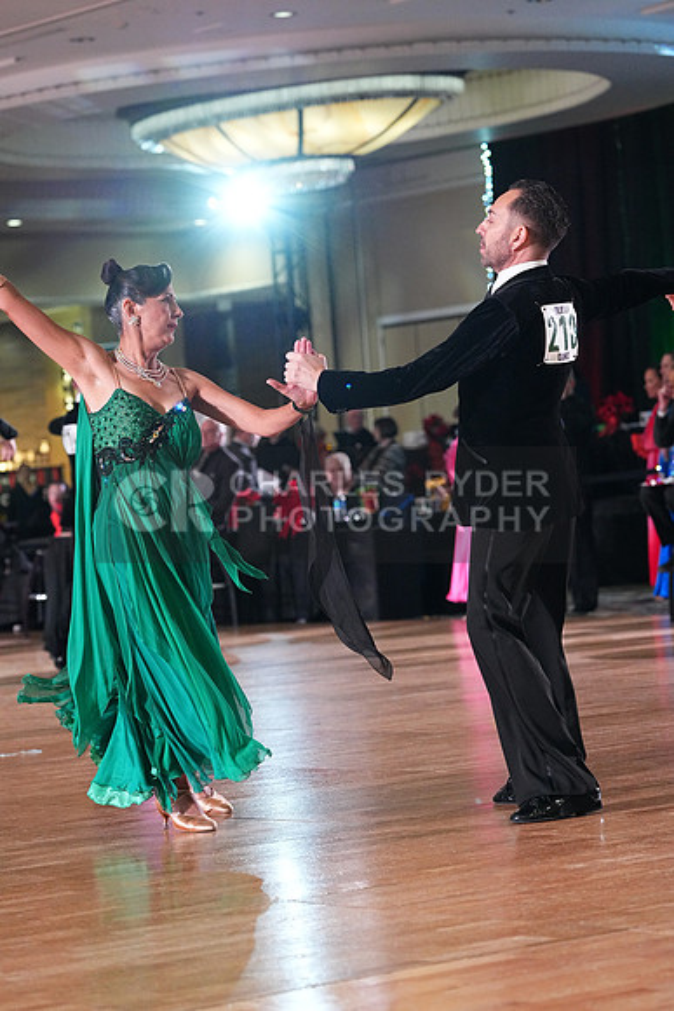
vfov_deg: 17.9
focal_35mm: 114
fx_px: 3199
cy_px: 506
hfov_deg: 12.0
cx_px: 337
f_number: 4.5
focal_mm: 114
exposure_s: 1/400
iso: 6400
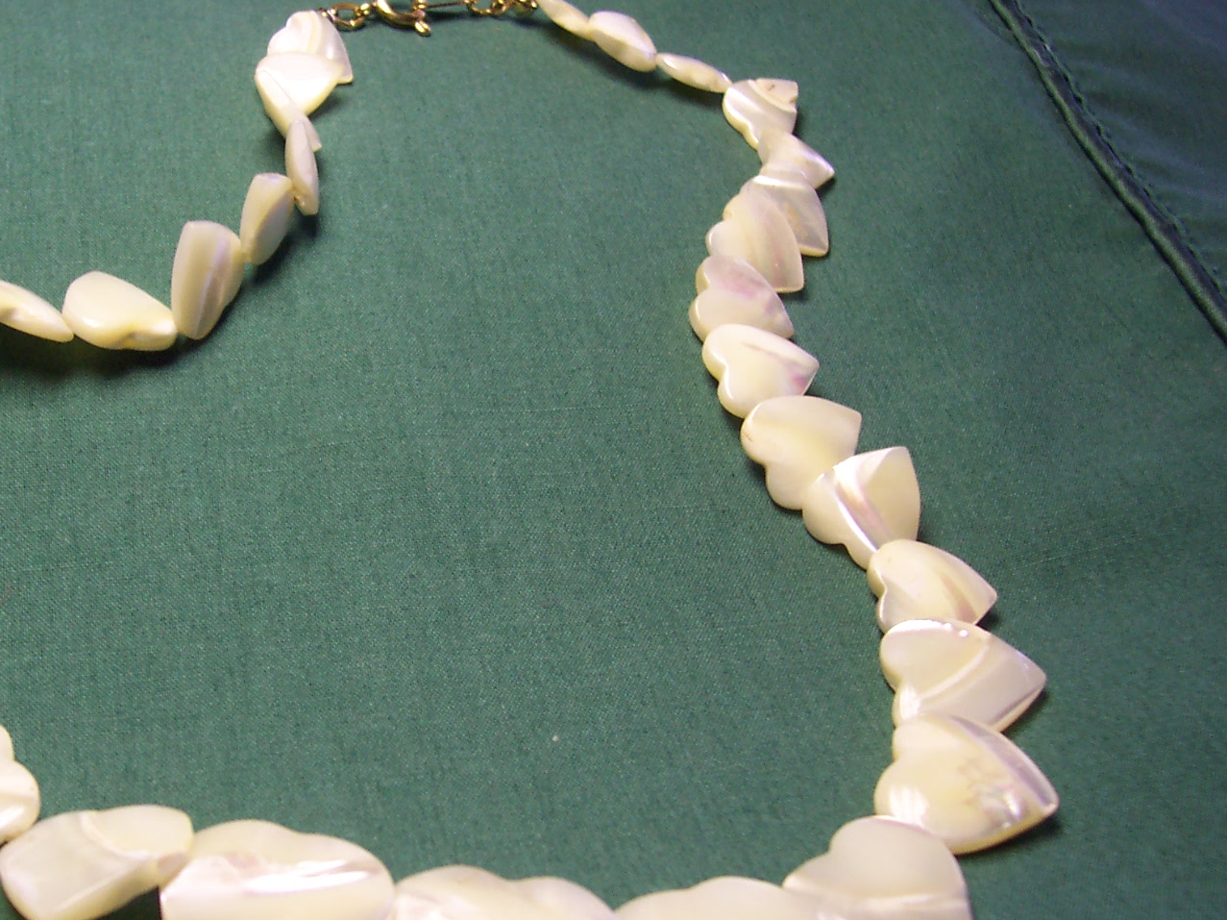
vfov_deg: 30.2
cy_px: 528
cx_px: 443
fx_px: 1701
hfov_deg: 39.3
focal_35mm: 48
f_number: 2.8
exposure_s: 1/60
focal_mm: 5.6
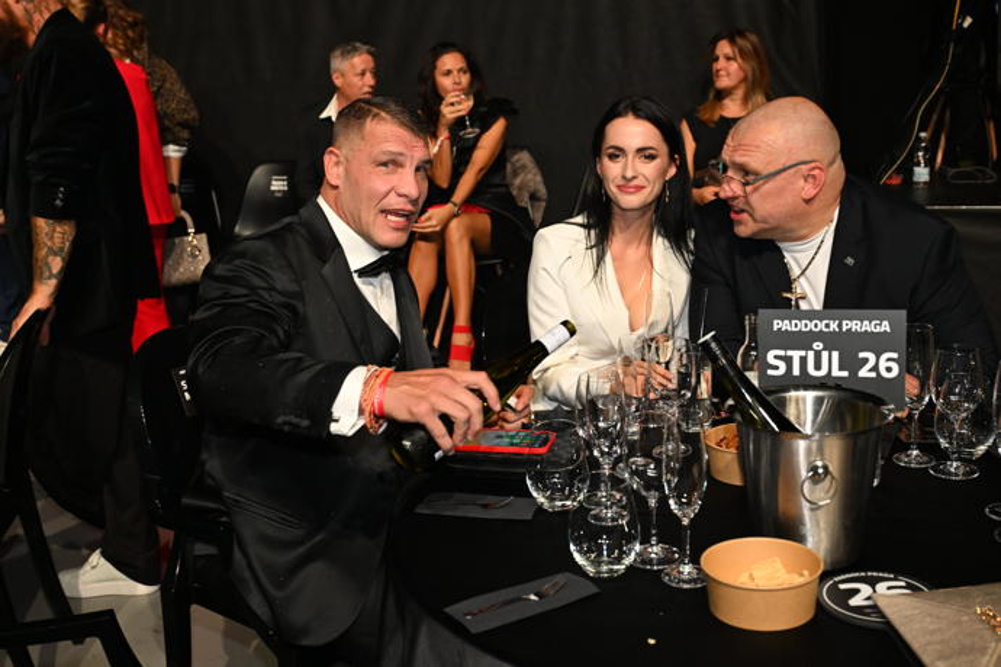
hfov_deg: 47.4
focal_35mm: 41
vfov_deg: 32.6
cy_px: 334
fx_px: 1140
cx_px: 500
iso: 3200
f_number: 5.6
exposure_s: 1/80
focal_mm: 41
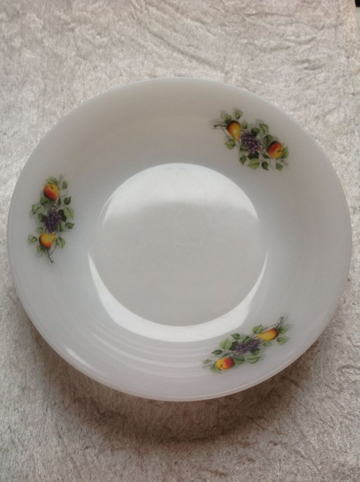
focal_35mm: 35
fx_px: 487
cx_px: 180
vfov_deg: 52.7
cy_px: 241
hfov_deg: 40.6
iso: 50
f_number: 2.4
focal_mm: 4.28
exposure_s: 1/20
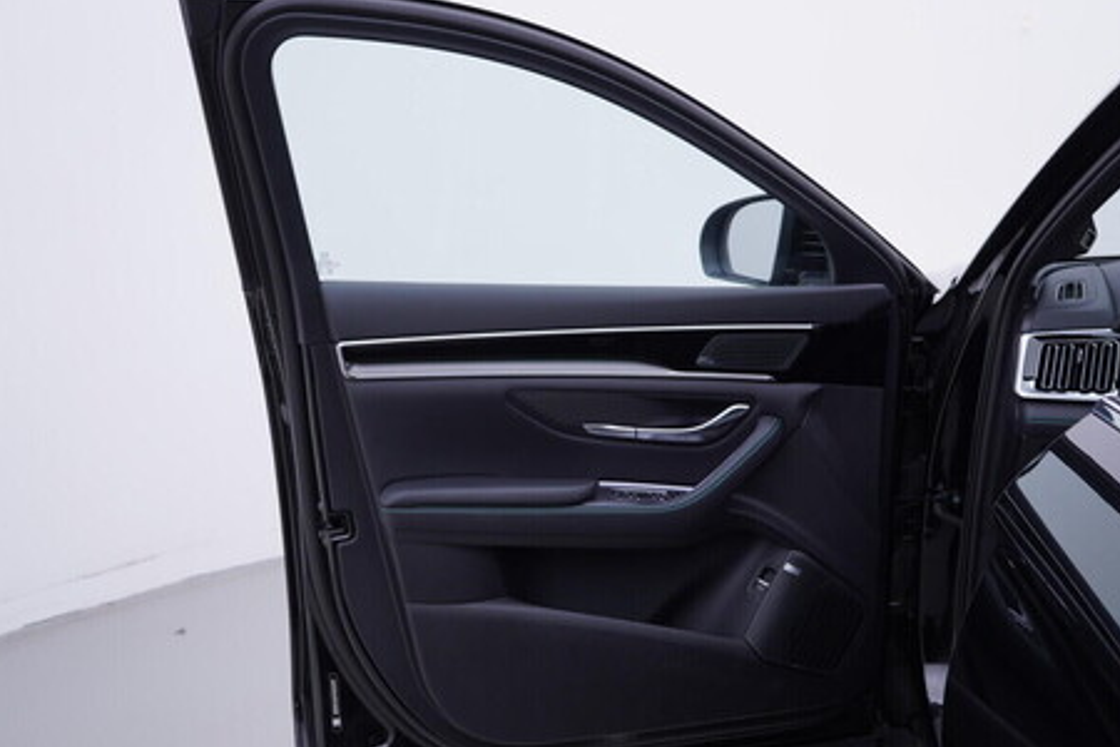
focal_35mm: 44
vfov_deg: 30.5
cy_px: 427
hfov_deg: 44.5
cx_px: 592
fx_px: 1369
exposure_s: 1/60
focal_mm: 24
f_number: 3.5
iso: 125
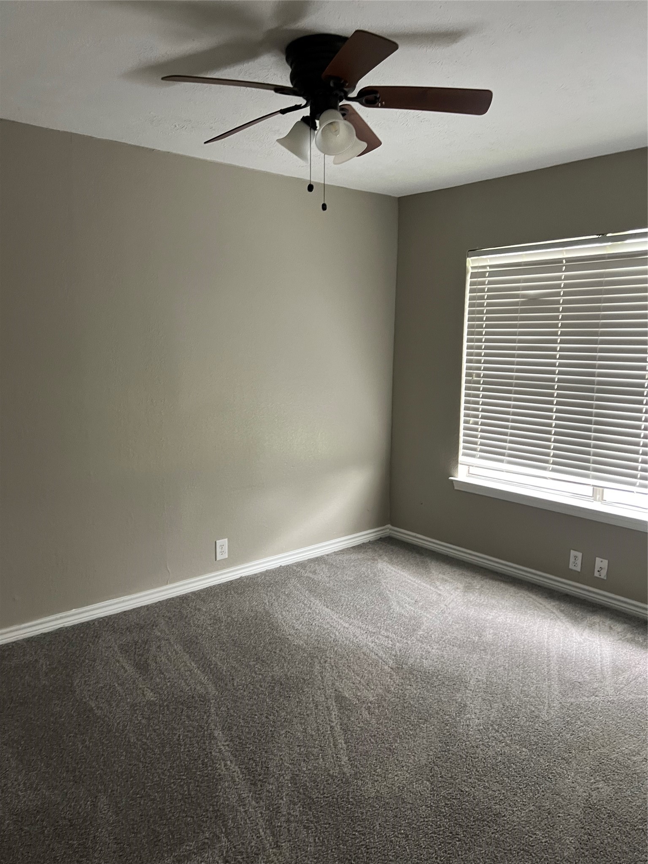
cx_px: 324
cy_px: 432
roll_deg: -1.0
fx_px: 649
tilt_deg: -9.2
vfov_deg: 67.3
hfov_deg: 53.1
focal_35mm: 26
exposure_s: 1/60
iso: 250
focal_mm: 5.7
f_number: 1.5
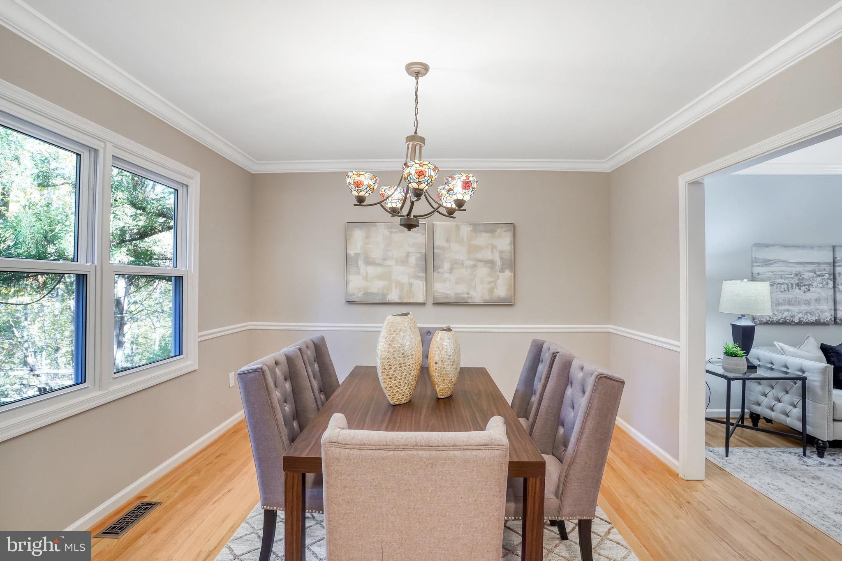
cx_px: 421
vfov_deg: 70.4
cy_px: 280
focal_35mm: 17
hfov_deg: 93.3
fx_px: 398
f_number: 8
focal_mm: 17
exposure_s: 1/10
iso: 1250
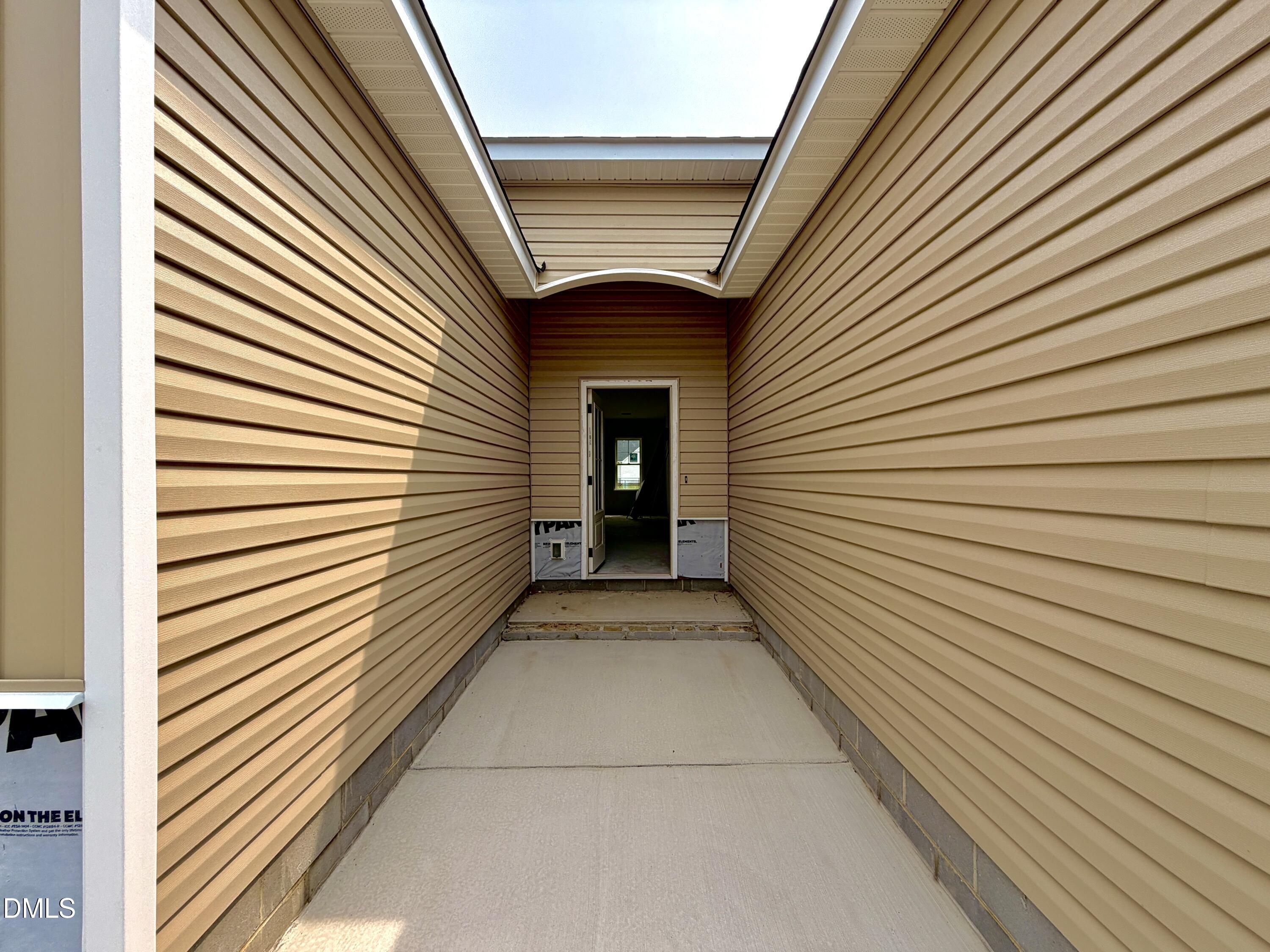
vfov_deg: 85.7
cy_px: 476
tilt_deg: +0.2
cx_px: 635
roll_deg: +0.4
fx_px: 514
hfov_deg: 102.1
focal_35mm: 14
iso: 32
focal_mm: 2.22
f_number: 2.2
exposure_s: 1/770
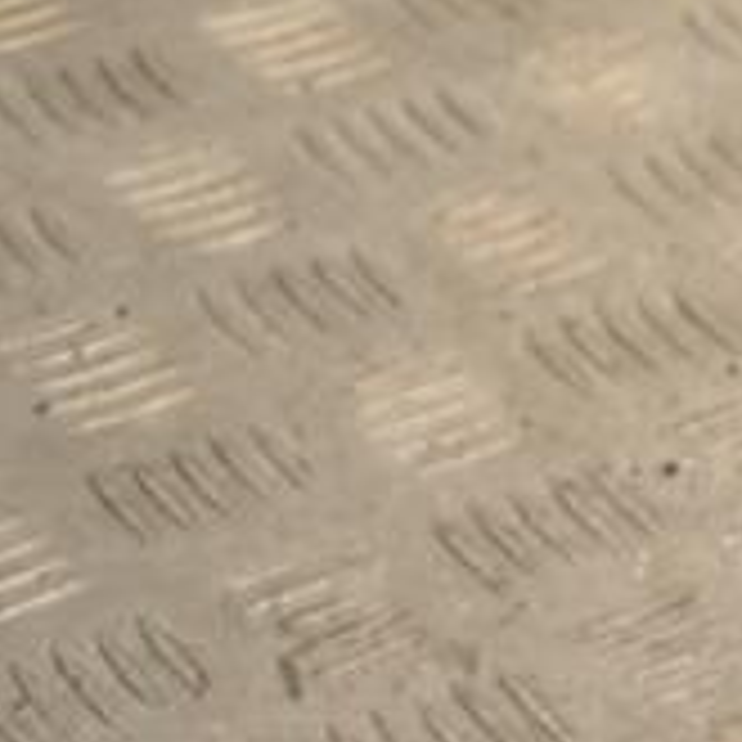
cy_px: 854
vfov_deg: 8.9
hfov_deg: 8.6
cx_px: 1345
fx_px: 4729
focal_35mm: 195
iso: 800
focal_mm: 42
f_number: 6.3
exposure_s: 1/200
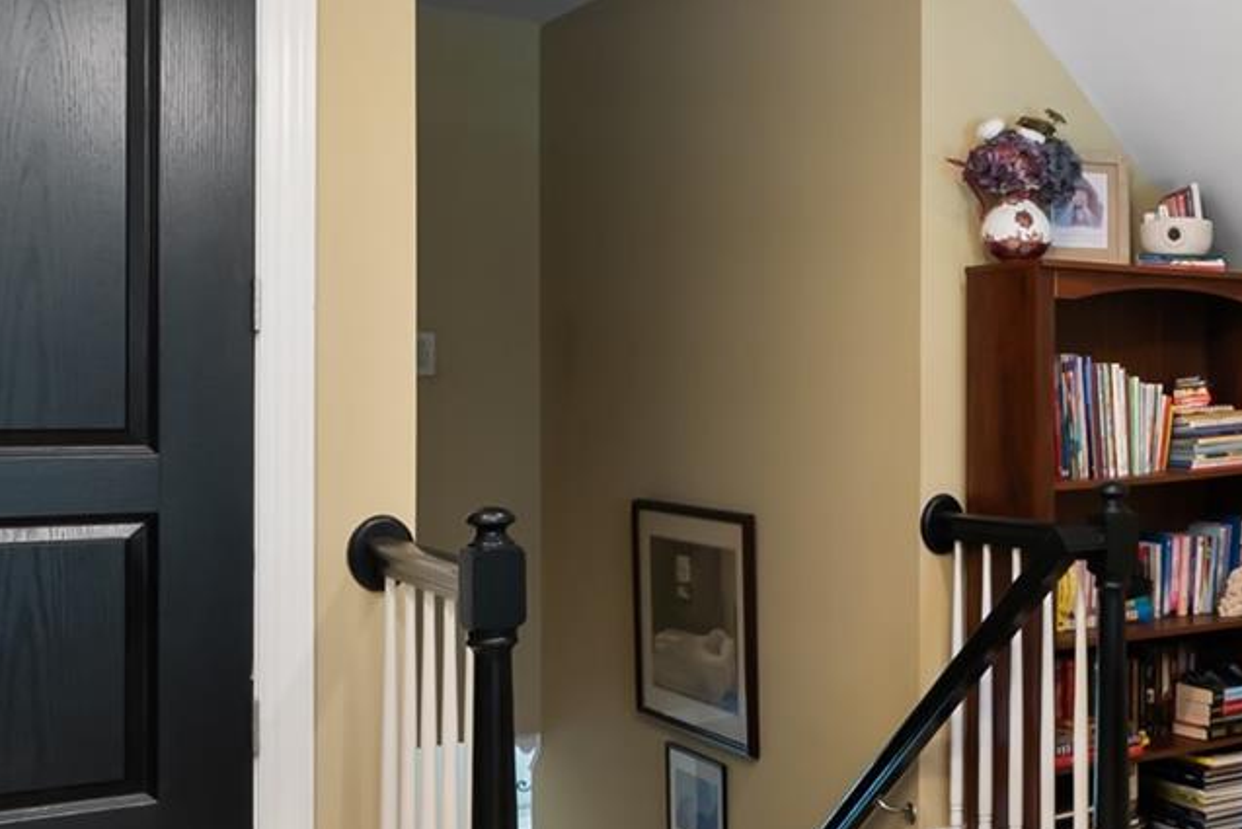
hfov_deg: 36.7
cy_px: 395
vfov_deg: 29.9
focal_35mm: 45
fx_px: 1553
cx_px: 1373
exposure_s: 5
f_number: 10
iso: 100
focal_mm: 14
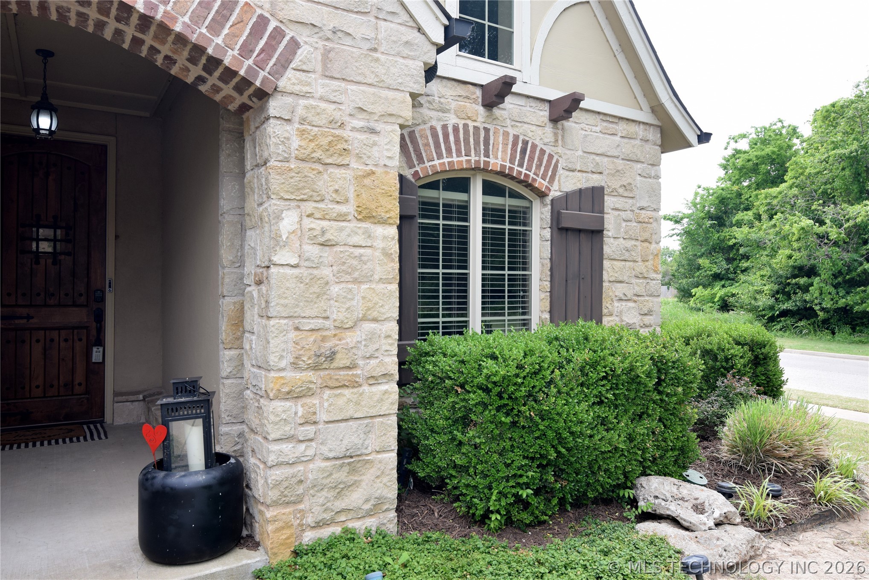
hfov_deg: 70.4
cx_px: 434
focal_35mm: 26
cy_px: 290
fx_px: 615
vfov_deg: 50.4
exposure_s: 1/250
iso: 280
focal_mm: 17
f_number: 8
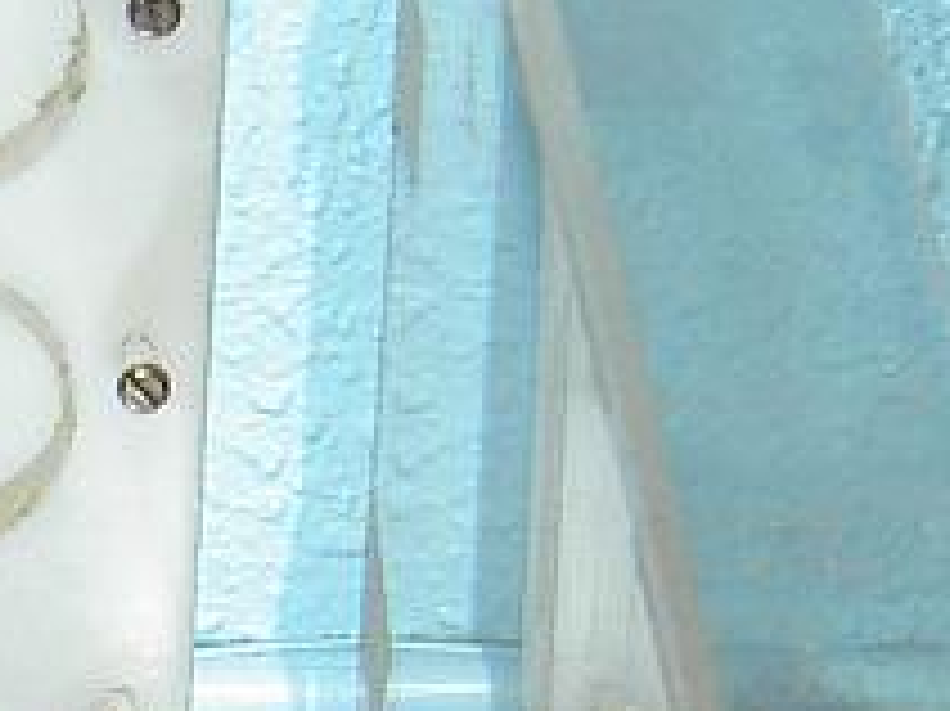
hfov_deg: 8.2
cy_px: 1089
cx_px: -59
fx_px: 6583
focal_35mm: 240
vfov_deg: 6.1
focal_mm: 8
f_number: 2.8
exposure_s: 1/59.5
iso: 100
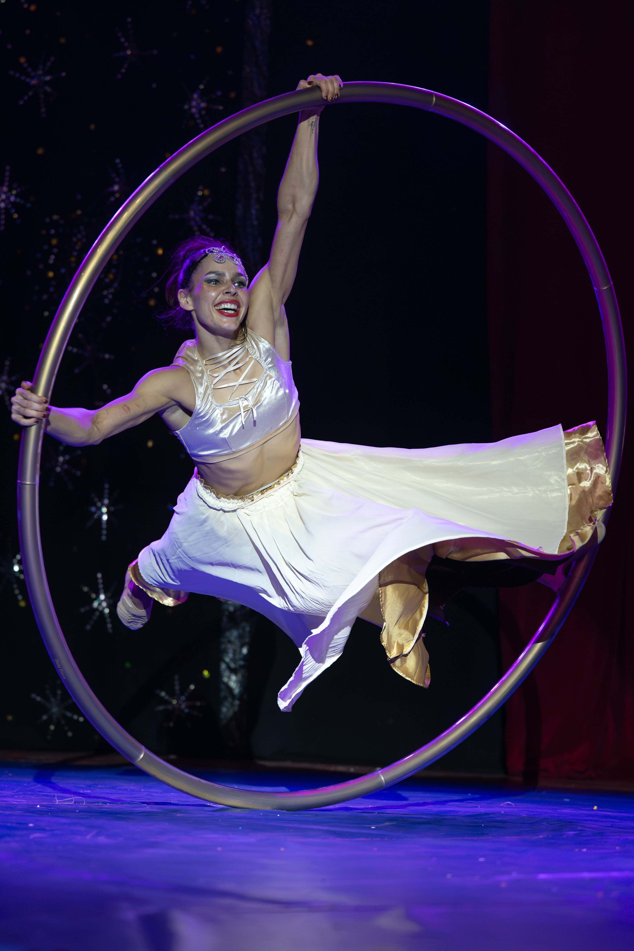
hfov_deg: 11.8
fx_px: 3051
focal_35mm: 116
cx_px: 192
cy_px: 476
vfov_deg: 17.7
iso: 2000
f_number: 2.8
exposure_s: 1/1600
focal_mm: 77
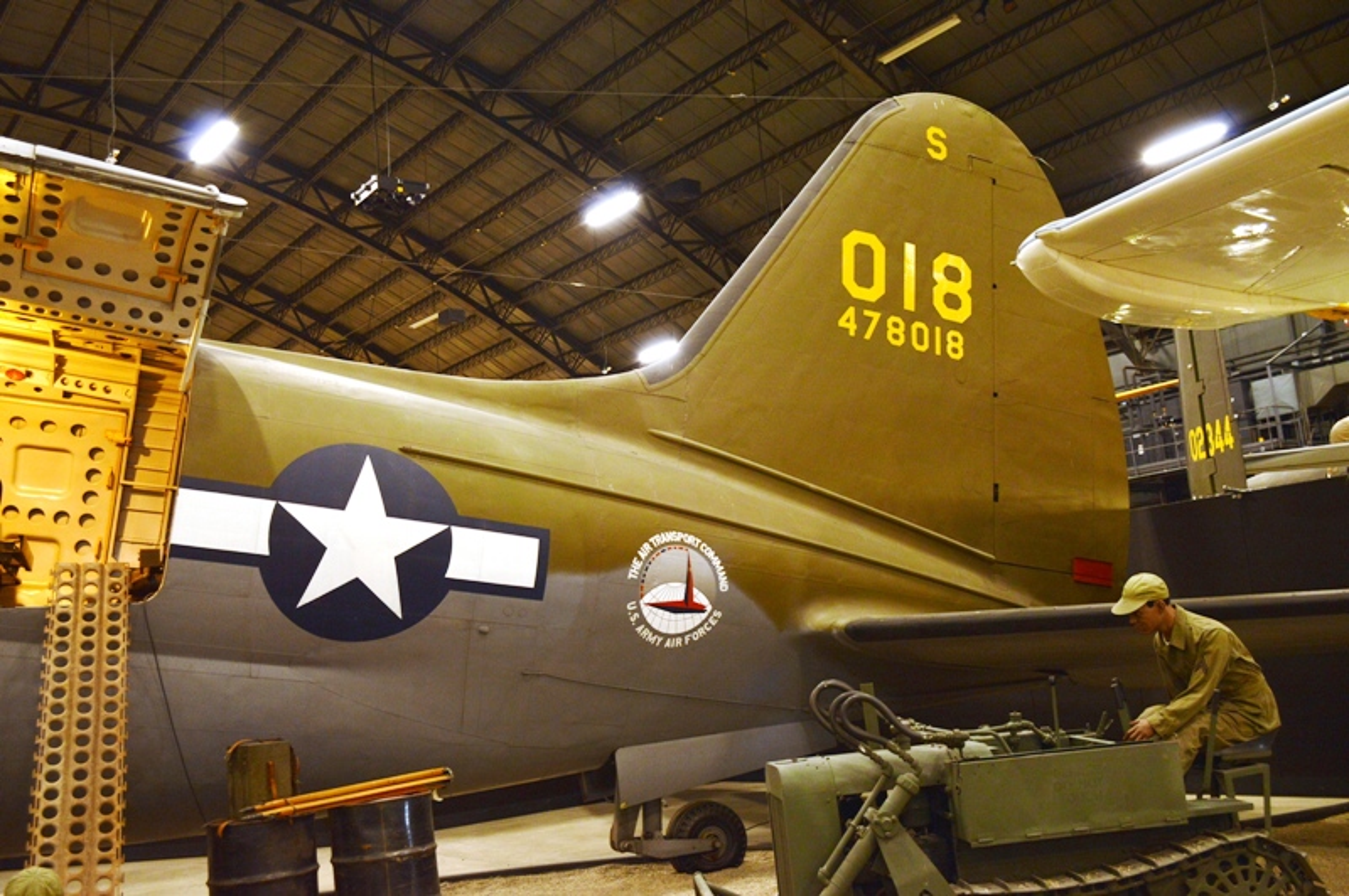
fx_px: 1236
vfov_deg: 39.9
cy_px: 448
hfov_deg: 57.3
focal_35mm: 33
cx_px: 674
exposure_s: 1/5
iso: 400
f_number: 5
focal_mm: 22
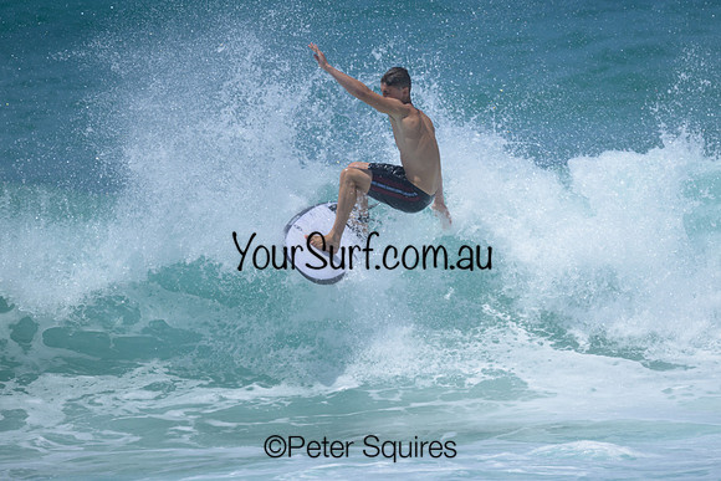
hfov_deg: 1.9
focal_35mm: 1100
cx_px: 476
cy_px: 219
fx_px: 22038
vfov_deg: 1.3
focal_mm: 800
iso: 200
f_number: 6.3
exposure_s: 1/2500
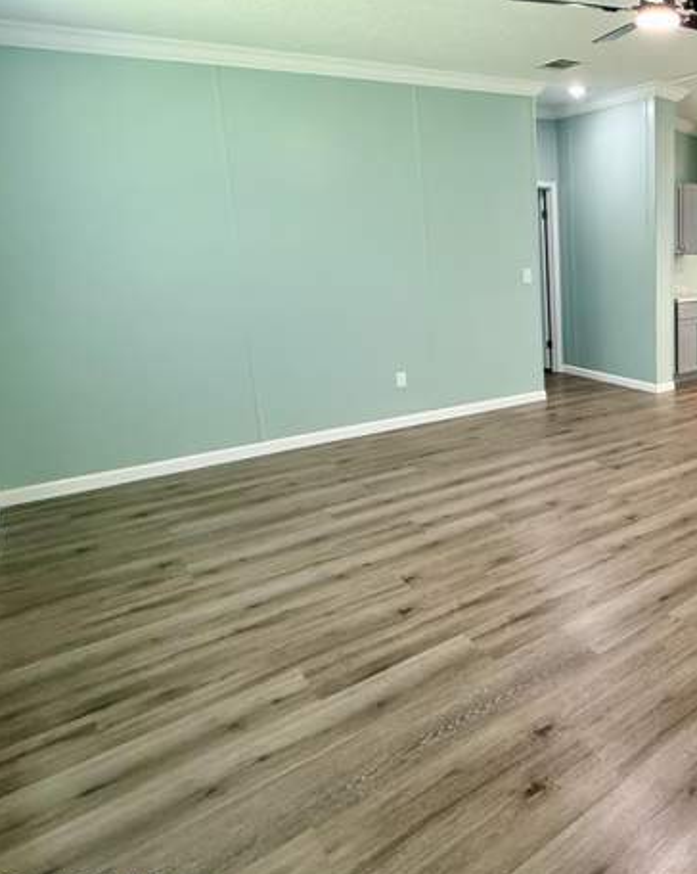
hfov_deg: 48.3
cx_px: 699
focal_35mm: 24
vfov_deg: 69.9
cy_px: 370
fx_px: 620
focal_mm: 2.22
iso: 400
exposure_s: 1/120
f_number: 2.2
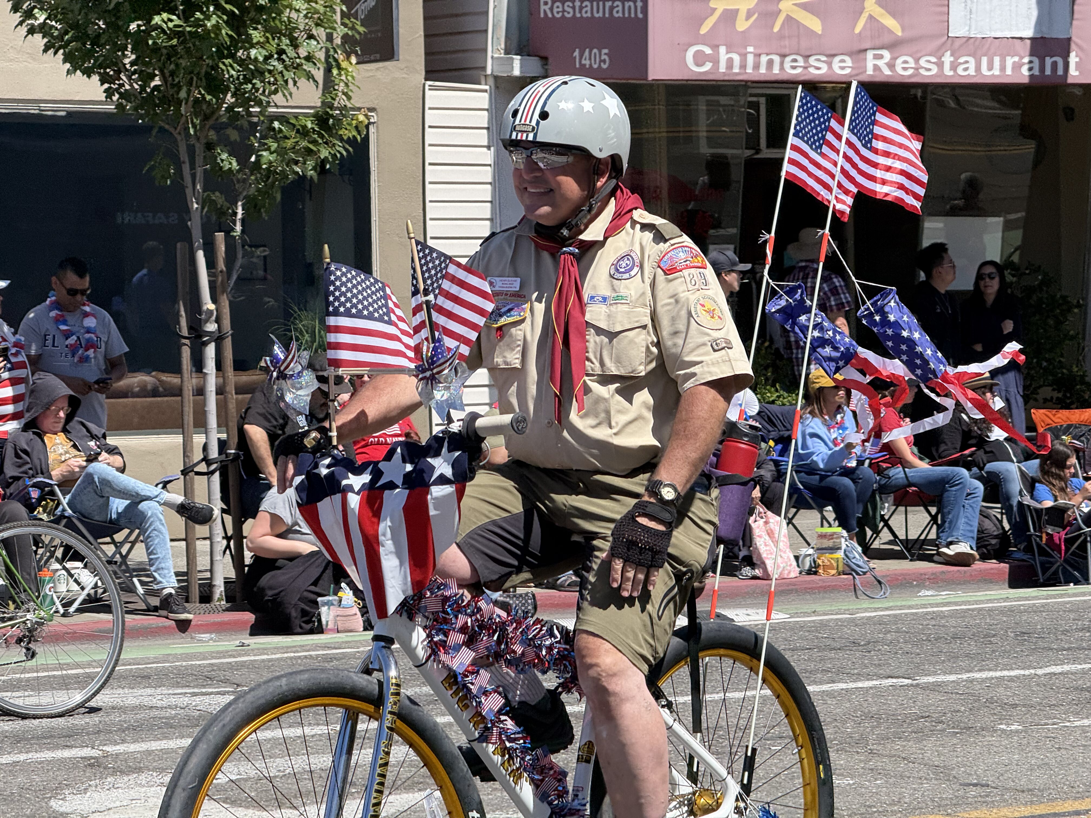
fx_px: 3782
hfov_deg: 16.4
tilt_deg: -1.7
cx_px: 546
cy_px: 409
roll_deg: +0.8
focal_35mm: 120
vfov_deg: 12.3
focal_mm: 15.66
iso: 50
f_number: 2.8
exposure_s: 1/1080
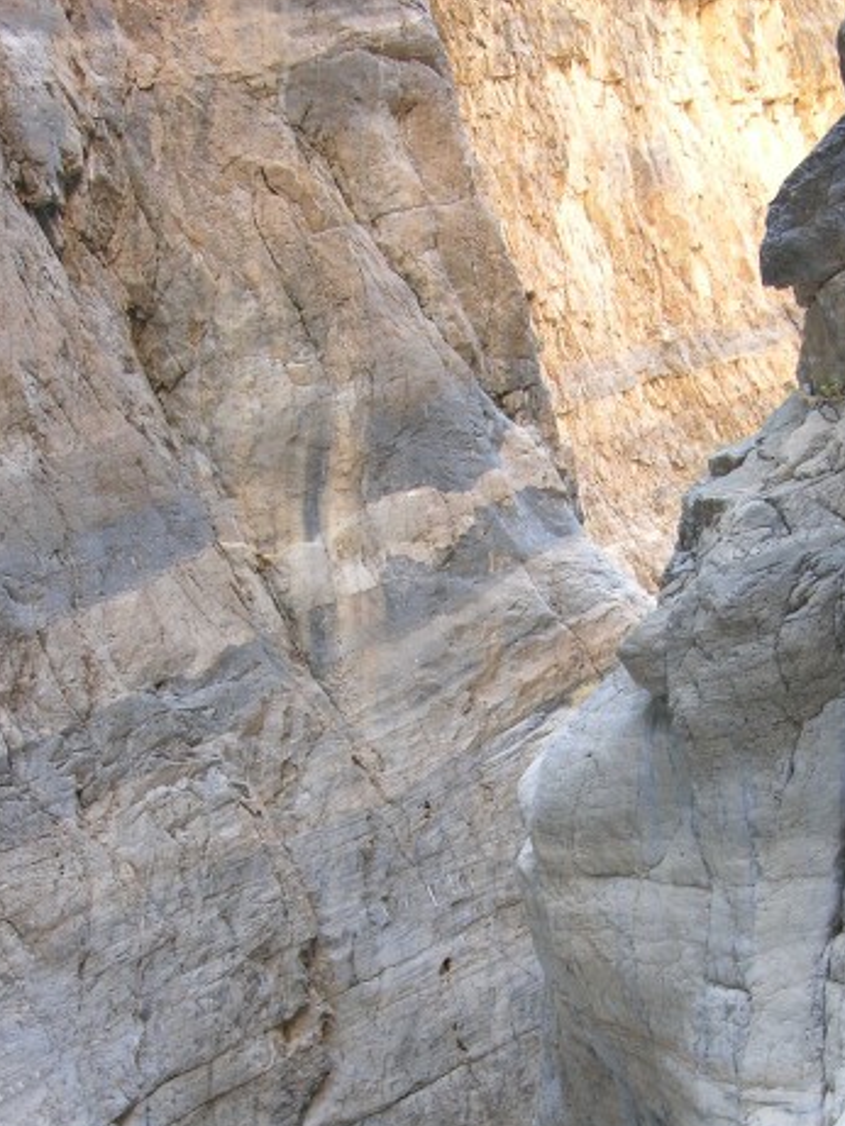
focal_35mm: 65
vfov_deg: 29.6
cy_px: 767
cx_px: 532
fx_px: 2115
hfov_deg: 22.5
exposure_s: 1/30
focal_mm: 10
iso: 100
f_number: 2.9
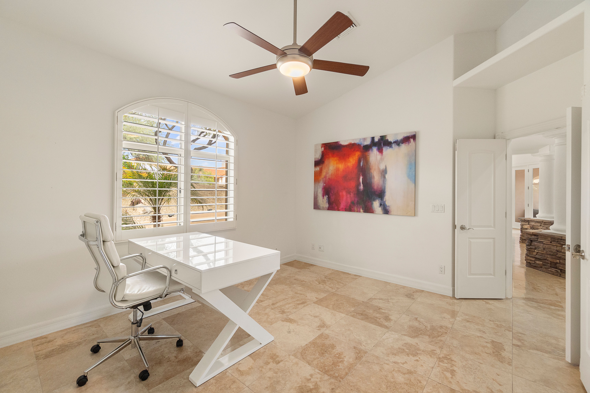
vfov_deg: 77.3
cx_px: 295
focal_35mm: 15
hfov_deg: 100.4
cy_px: 196
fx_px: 246
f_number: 8
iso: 400
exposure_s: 1/80
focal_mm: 10
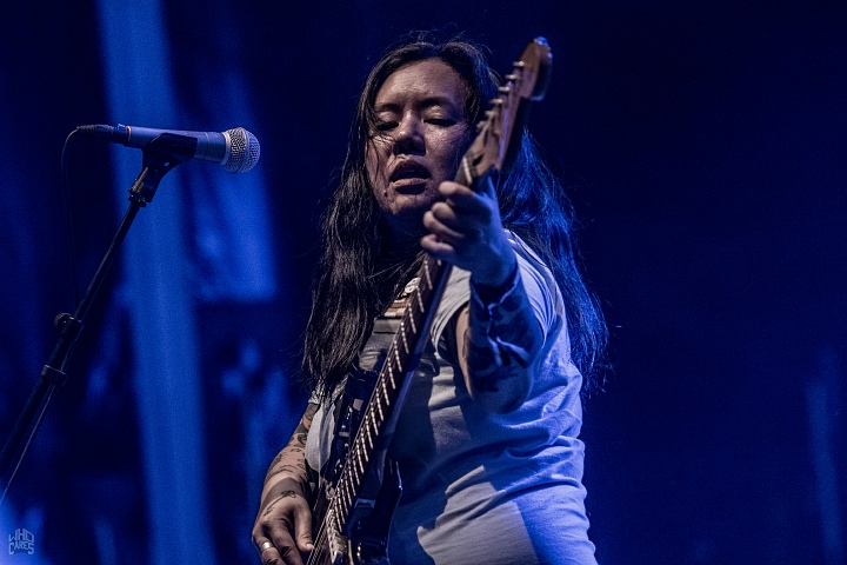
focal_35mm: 202
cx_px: 424
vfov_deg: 6.8
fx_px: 4764
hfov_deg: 10.2
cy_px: 282
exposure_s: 1/100
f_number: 2.8
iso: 1600
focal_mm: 135
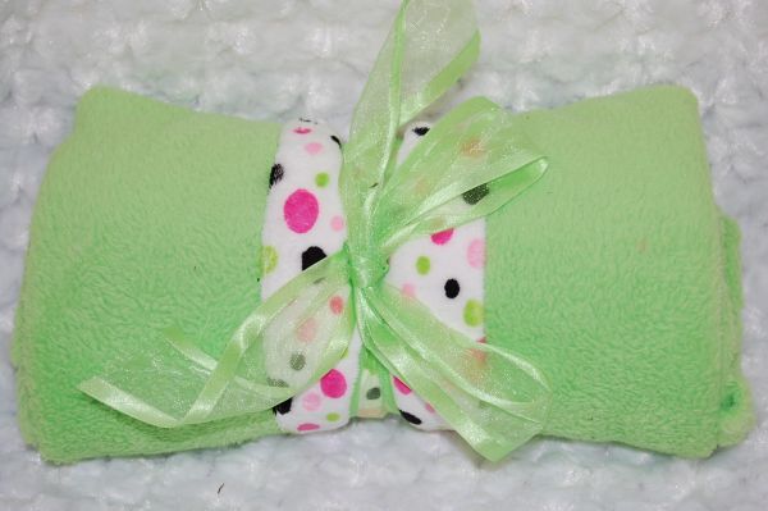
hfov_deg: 26.0
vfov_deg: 17.5
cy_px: 256
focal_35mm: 78
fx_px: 1663
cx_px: 384
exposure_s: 1/60
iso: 400
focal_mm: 52
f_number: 5.6
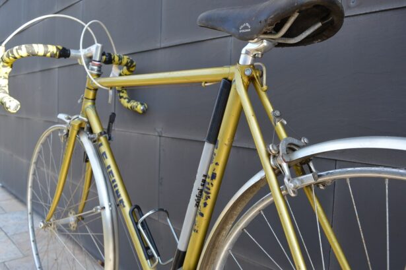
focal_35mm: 33
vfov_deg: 39.9
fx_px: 372
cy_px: 135
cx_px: 203
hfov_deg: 57.3
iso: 180
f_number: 5.6
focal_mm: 22
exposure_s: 1/125
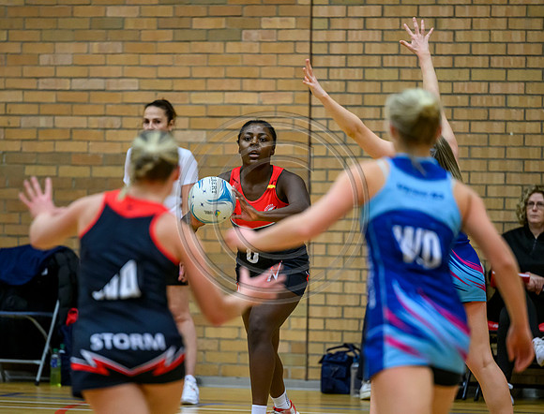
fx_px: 3864
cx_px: 247
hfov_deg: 8.1
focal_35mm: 244
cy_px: 232
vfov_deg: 6.1
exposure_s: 1/1000
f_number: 2.8
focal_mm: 200
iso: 5000
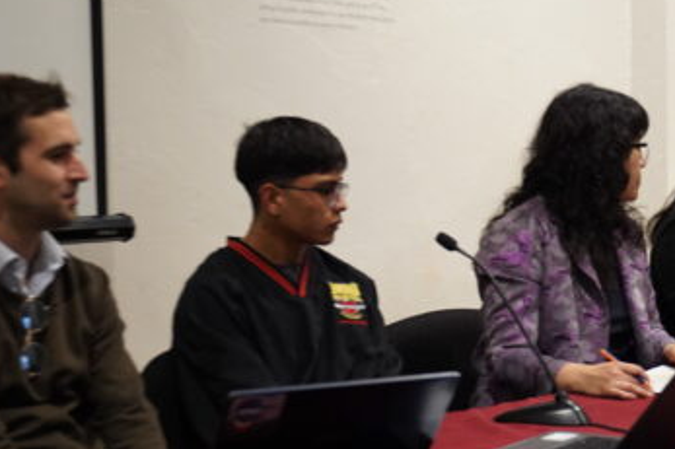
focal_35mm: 80
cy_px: 208
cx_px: 584
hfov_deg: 24.8
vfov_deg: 17.0
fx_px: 1499
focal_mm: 37
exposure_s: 1/100
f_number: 2.8
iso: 3200
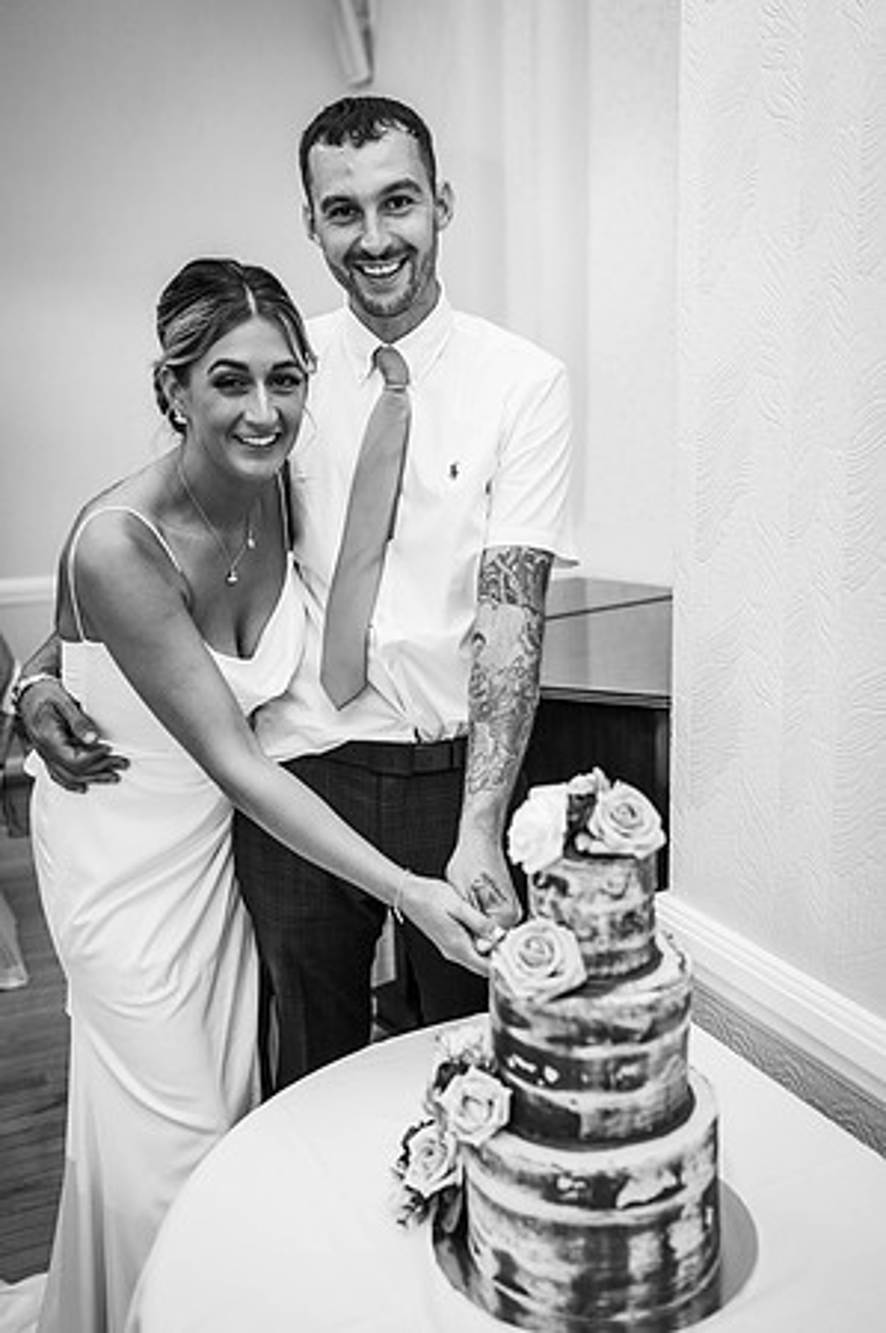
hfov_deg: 37.8
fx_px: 1295
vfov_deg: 54.5
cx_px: 443
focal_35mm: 35
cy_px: 666
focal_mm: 35
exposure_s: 1/200
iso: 1000
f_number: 2.5
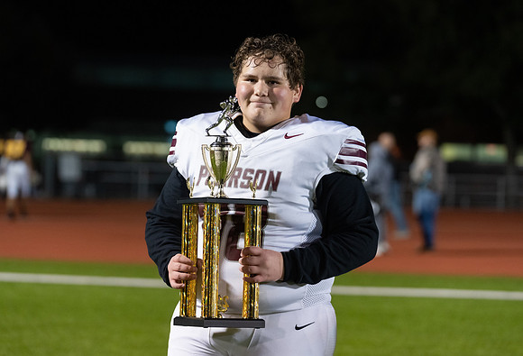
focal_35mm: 130
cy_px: 180
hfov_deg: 15.7
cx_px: 256
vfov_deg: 10.7
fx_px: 1898
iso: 4000
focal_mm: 122
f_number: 3.5
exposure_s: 1/320
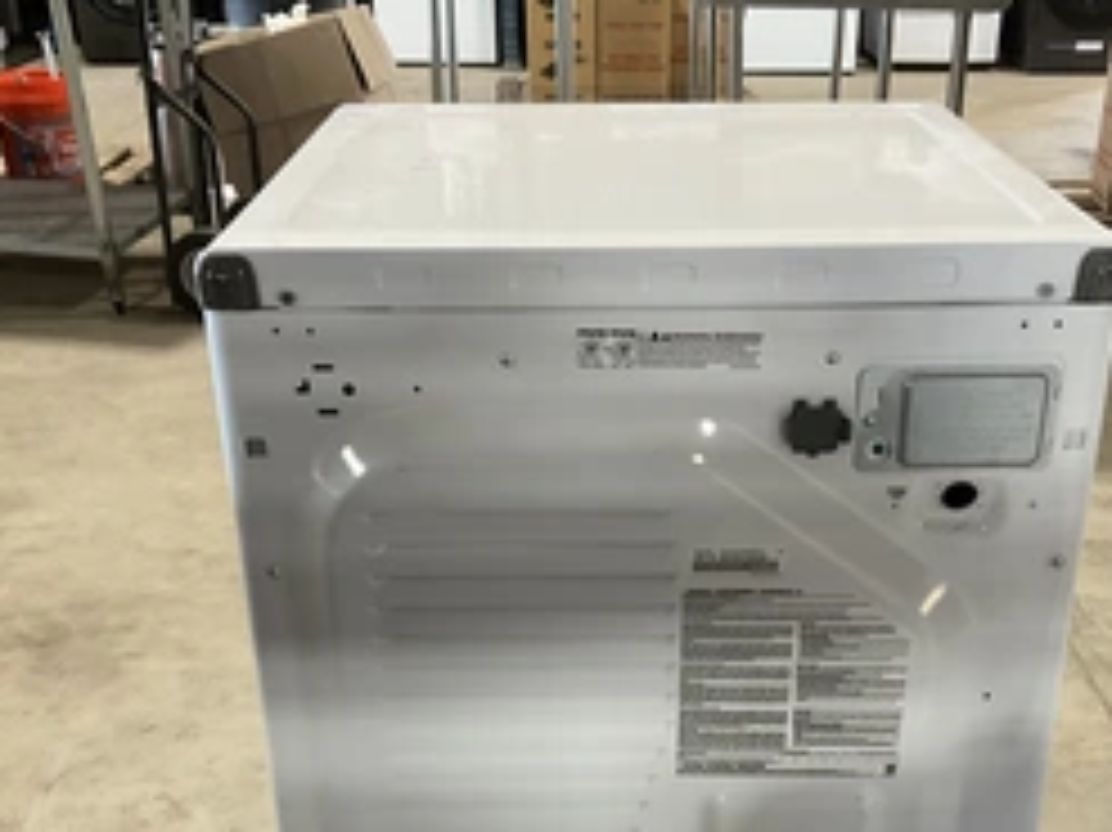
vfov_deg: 30.3
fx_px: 1509
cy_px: 625
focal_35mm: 47
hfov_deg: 40.4
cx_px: 635
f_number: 1.8
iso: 125
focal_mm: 3
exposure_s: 1/60
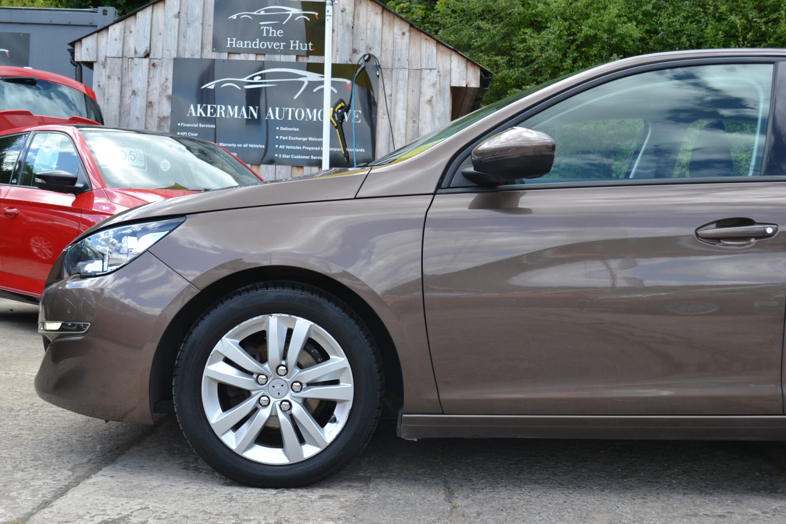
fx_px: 982
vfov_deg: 29.9
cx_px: 393
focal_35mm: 45
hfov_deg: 43.6
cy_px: 262
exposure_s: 1/125
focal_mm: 30
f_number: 5.6
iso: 140
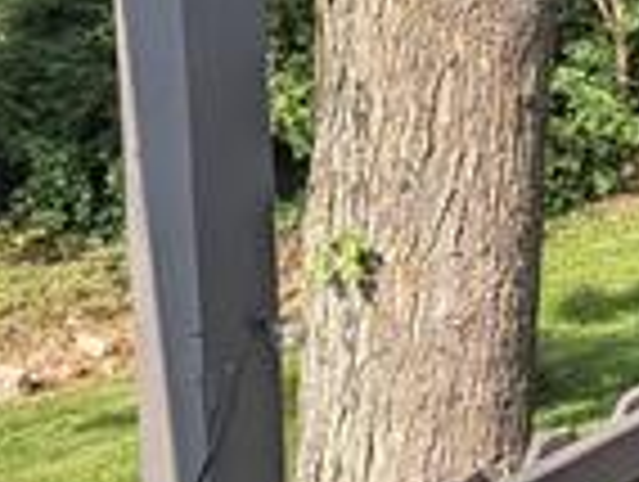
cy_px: 122
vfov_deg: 10.2
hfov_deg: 13.2
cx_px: 760
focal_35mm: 146
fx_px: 2700
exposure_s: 1/688
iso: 50
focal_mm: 4.38
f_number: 1.73
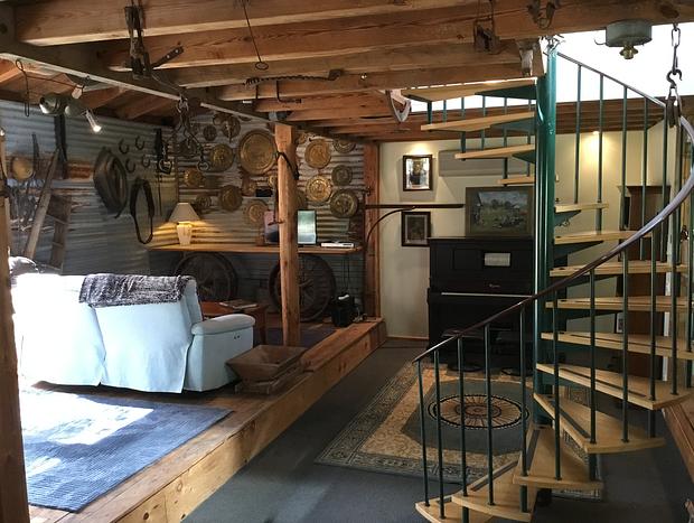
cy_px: 262
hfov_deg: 58.3
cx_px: 347
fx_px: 622
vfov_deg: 45.6
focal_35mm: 31
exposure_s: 1/33
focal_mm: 3.3
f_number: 2.4
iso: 200
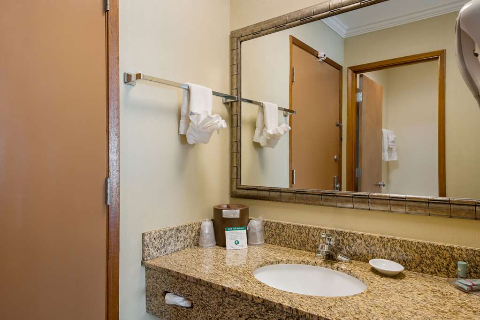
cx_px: 240
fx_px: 320
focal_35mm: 24
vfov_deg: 53.1
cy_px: 160
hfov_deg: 73.7
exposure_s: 1/4
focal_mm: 24
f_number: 7.1
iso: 320
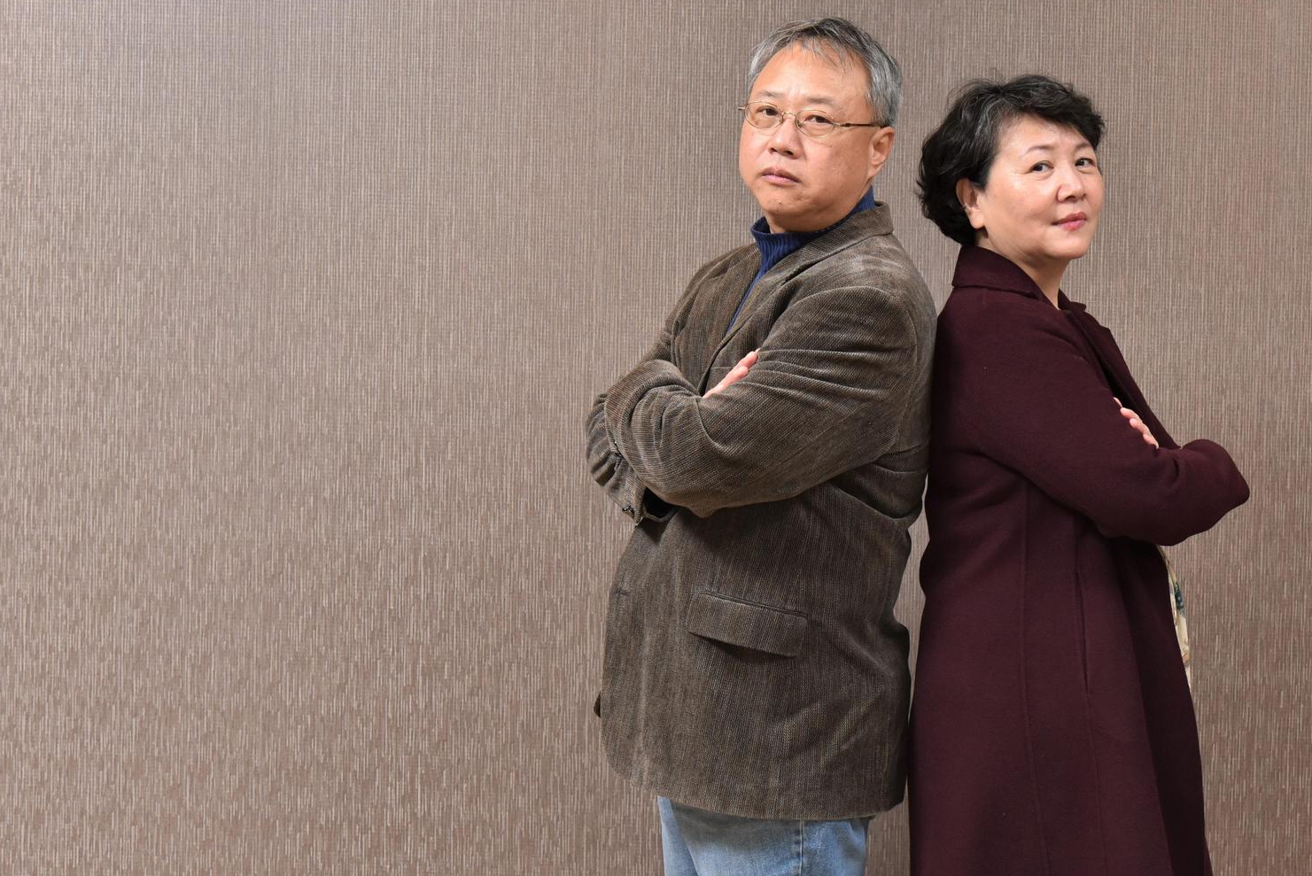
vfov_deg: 25.1
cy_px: 398
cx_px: 819
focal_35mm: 54
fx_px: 1969
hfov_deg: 36.6
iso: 800
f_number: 5.6
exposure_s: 1/200
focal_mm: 40
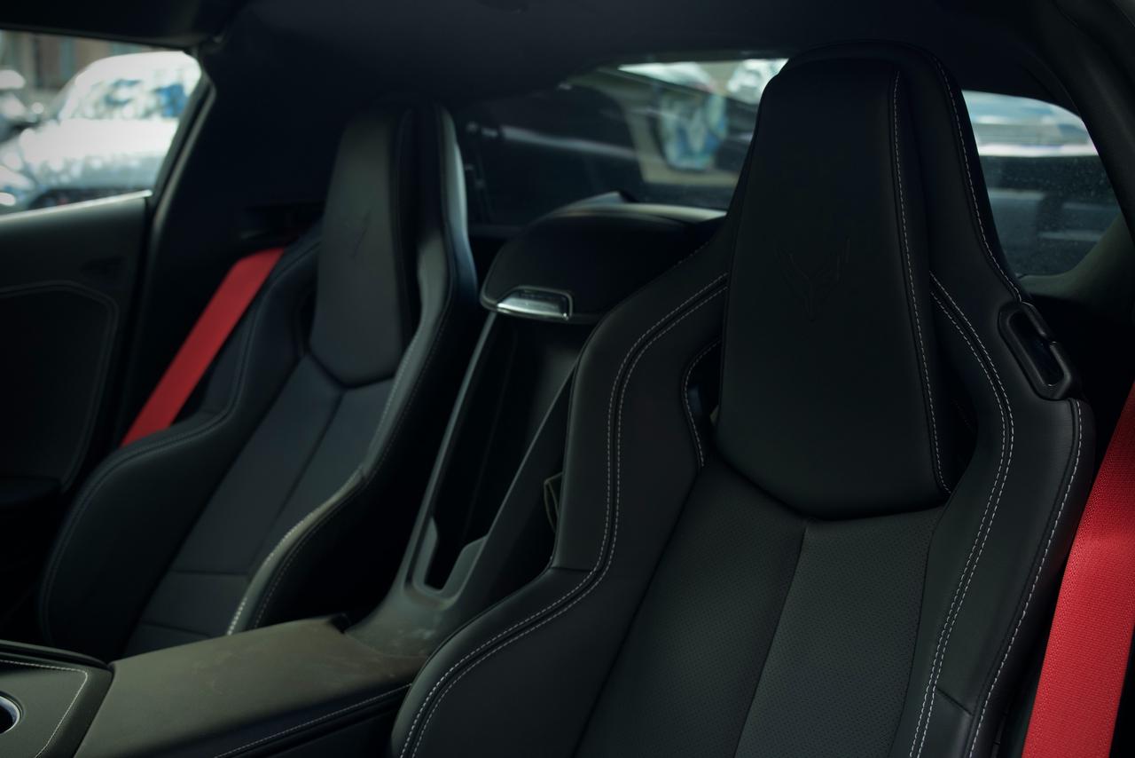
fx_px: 1135
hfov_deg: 53.1
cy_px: 379
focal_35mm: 36
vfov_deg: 36.9
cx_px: 568
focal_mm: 24
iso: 250
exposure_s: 1/50
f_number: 3.2
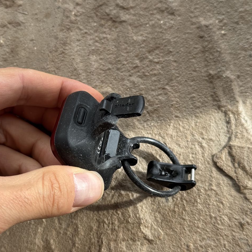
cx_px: 103
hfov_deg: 30.0
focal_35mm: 57
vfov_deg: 30.0
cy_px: 125
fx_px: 469
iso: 50
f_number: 1.78
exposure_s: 1/189
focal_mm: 6.76
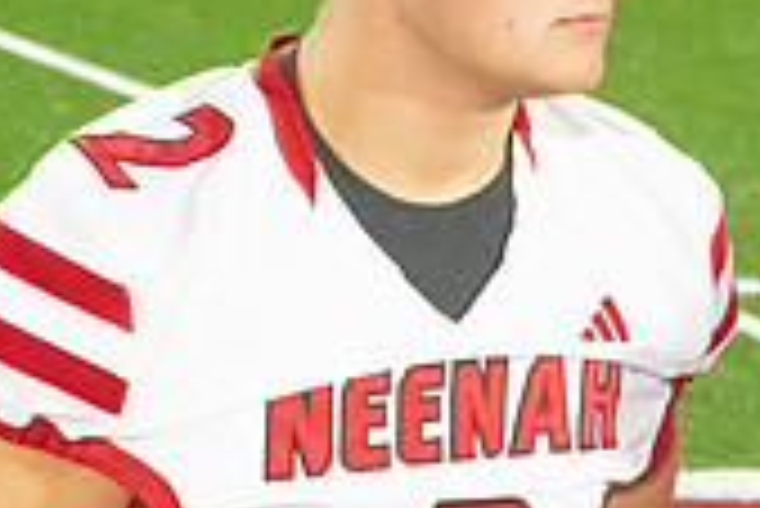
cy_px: 384
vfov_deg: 6.9
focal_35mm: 199
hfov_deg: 10.3
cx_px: 342
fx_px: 4205
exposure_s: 1/500
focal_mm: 58
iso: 10000
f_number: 7.1
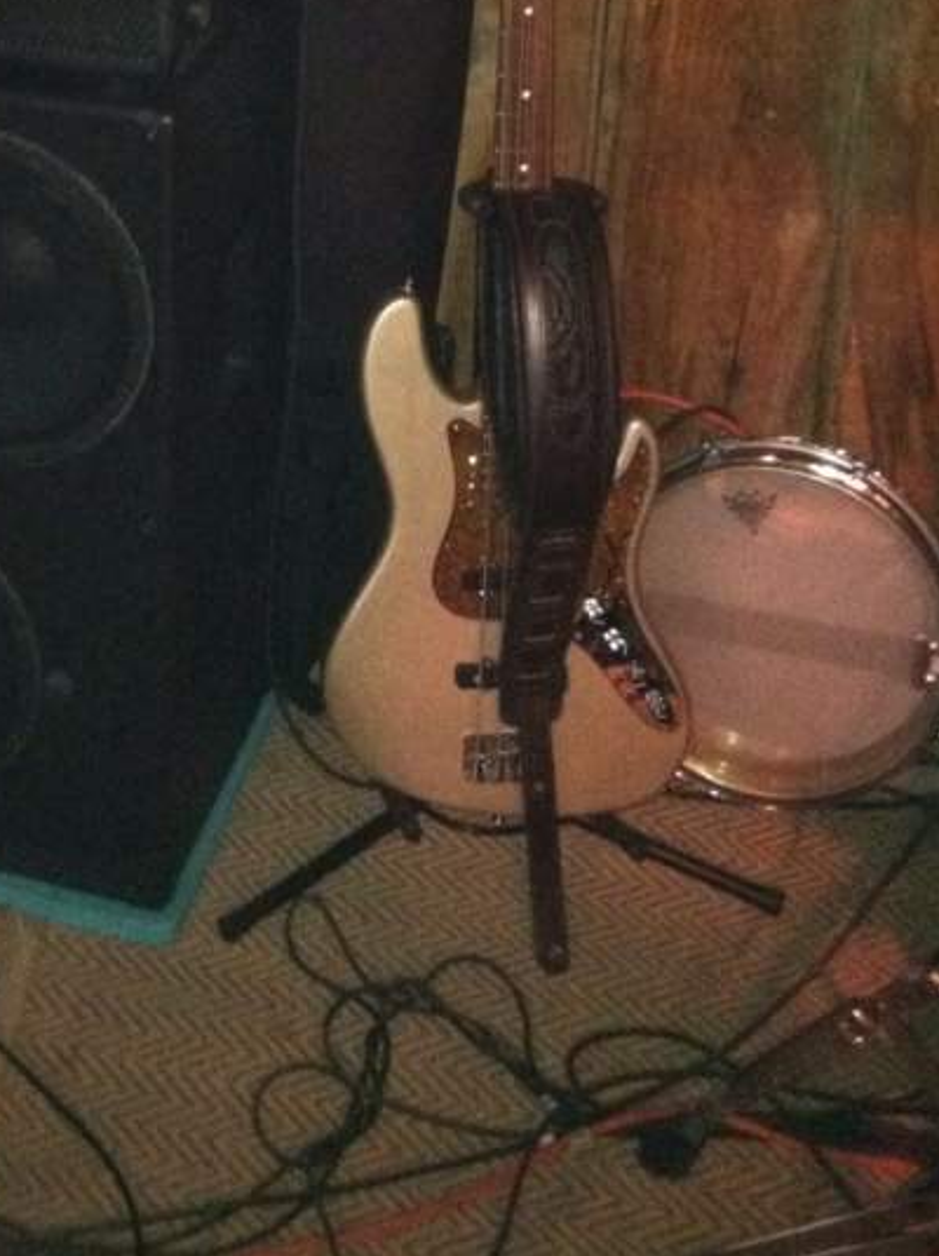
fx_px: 2428
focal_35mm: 67
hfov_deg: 21.5
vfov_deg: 27.8
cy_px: 96
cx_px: 116
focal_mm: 3.85
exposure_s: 1/15
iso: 1000
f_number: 2.8
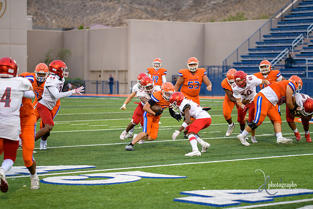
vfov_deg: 11.4
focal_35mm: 120
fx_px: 1044
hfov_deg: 17.1
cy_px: 104
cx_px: 156
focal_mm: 120
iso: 720
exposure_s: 1/500
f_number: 2.8
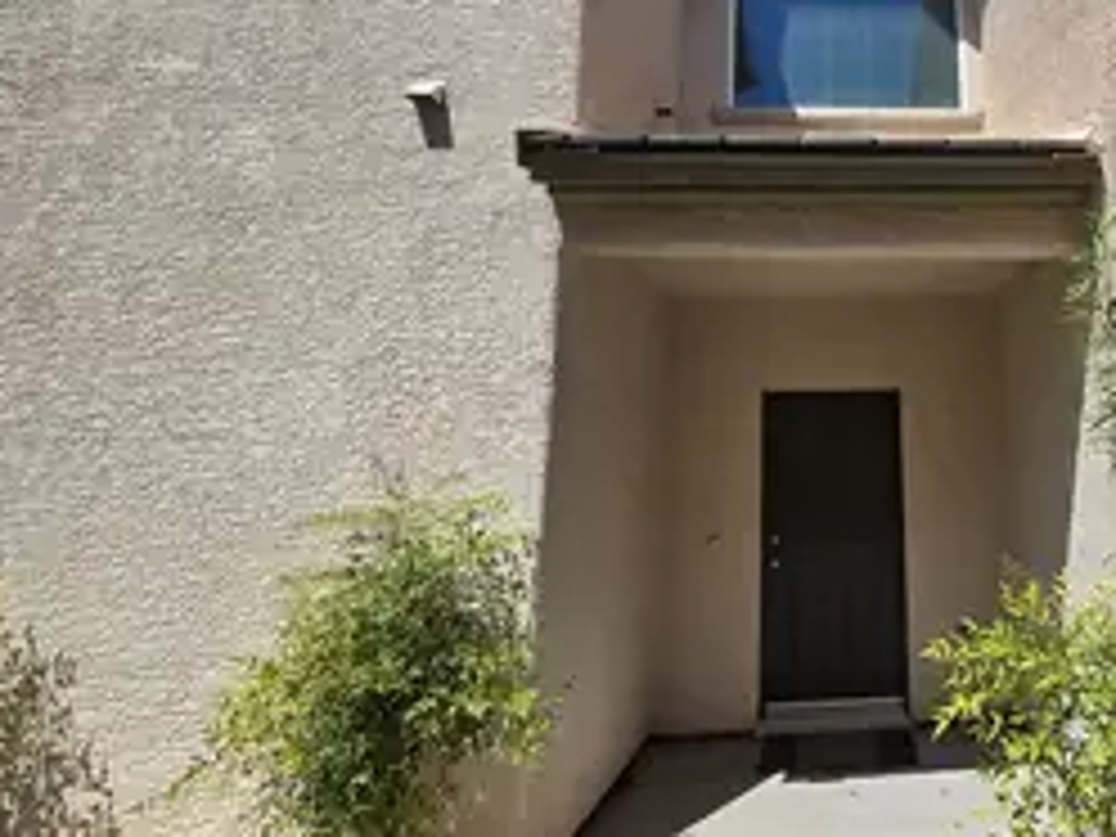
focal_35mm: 21
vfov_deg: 62.7
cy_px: 324
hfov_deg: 71.4
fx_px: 677
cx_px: 886
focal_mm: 2.2
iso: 50
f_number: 2.2
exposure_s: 1/2483
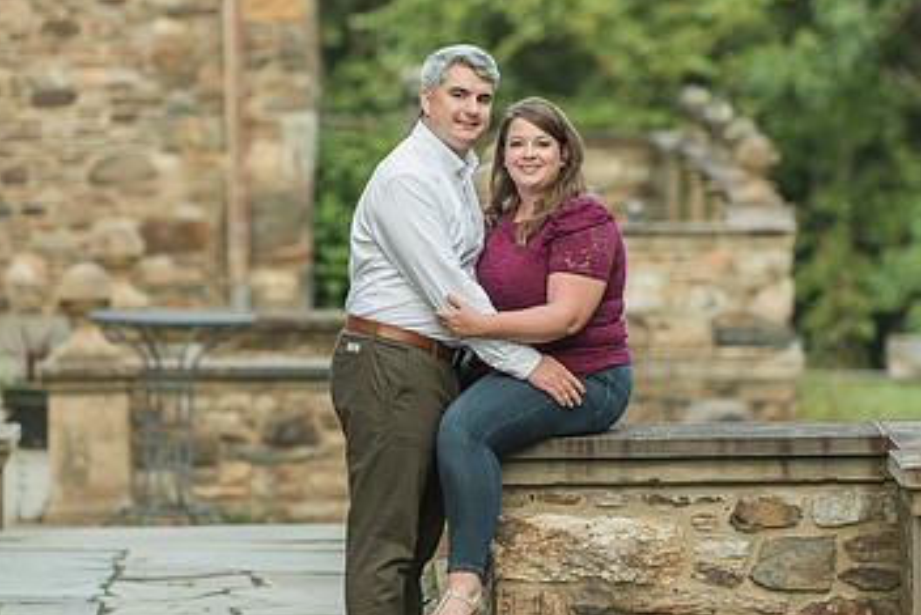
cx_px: 482
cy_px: 250
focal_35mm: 273
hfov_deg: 7.5
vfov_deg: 5.0
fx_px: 6987
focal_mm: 160
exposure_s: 1/320
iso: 800
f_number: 3.2
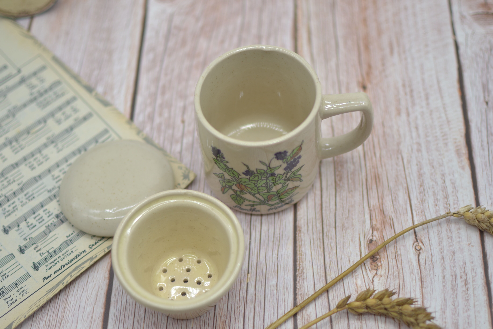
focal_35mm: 58
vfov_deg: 23.6
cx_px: 228
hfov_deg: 34.7
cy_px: 169
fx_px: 788
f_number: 1.8
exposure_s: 1/500
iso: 100
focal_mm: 35
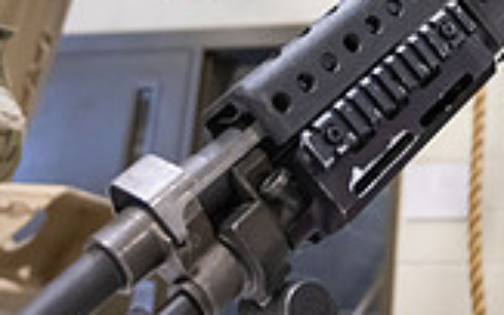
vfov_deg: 14.3
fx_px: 1195
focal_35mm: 87
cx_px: 538
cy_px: -116
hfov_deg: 22.6
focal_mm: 24
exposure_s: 1/250
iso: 2500
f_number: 4
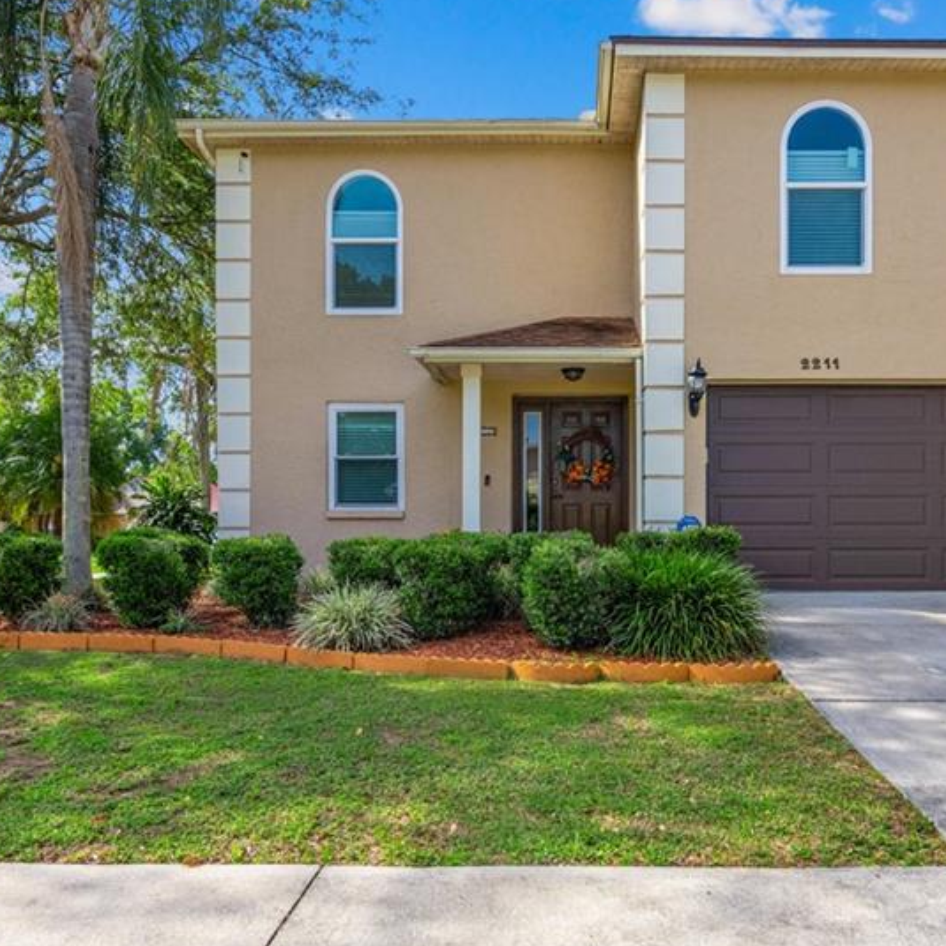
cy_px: 407
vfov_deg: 59.2
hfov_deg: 58.9
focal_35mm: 27
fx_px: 829
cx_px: 571
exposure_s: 1/1000
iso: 400
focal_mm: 11
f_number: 5.6
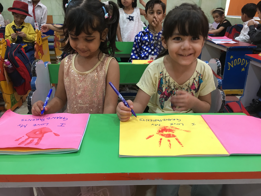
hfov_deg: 61.7
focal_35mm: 29
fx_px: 219
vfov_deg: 48.2
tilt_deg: -21.3
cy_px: 98
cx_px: 130
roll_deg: -0.2
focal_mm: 4.15
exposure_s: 1/17
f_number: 2.2
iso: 64
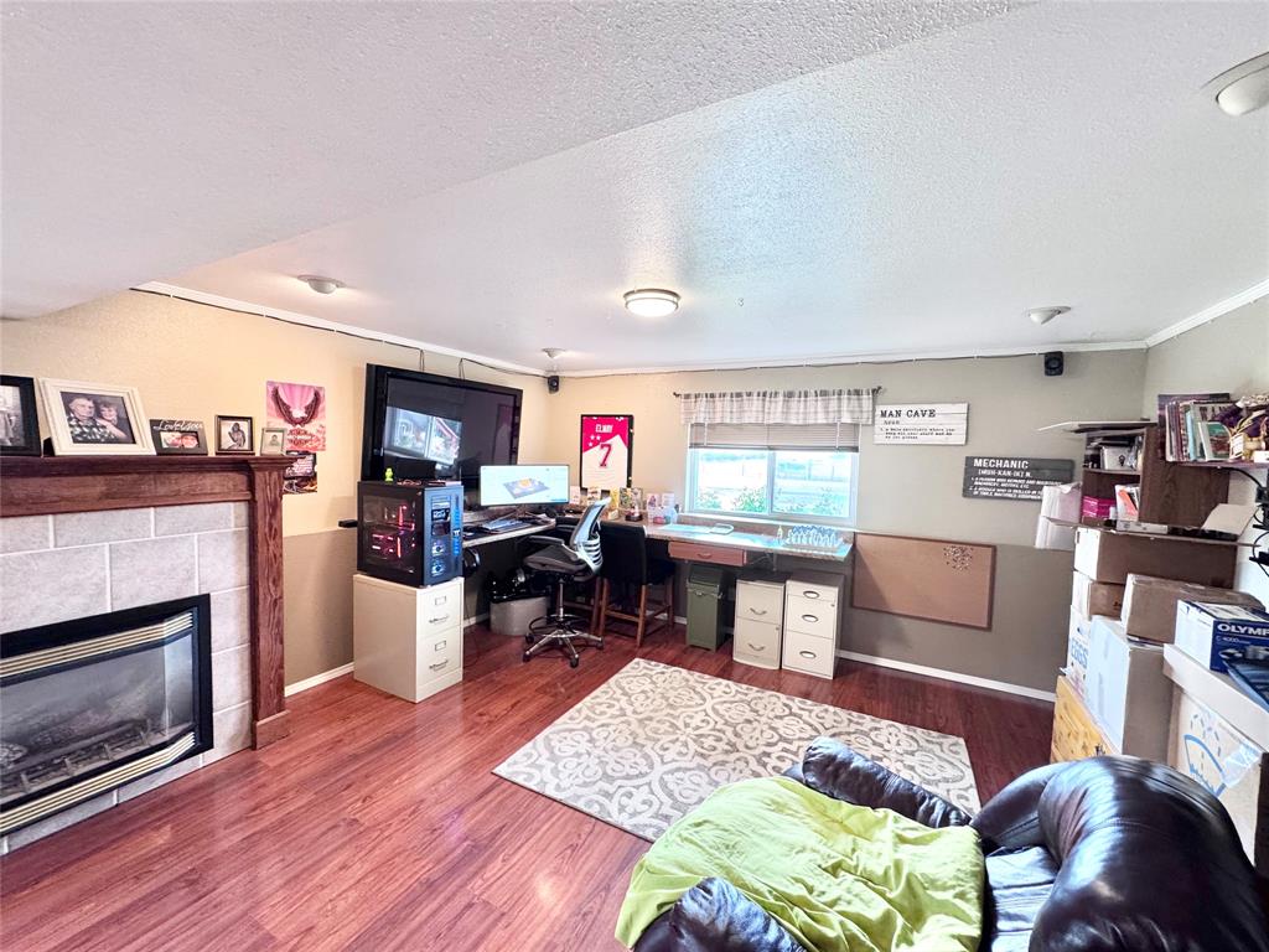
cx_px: 634
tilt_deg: -3.3
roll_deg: -2.1
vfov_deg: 85.7
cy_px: 476
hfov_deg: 102.1
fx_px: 513
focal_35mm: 14
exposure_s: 1/60
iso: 250
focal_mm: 2.22
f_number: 2.2
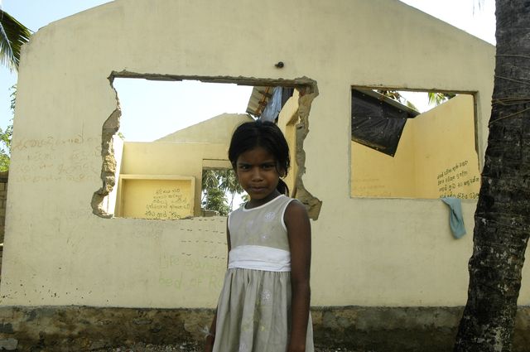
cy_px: 176
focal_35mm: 30
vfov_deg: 43.5
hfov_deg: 62.0
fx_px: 441
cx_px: 265
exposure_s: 1/320
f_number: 9
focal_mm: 20
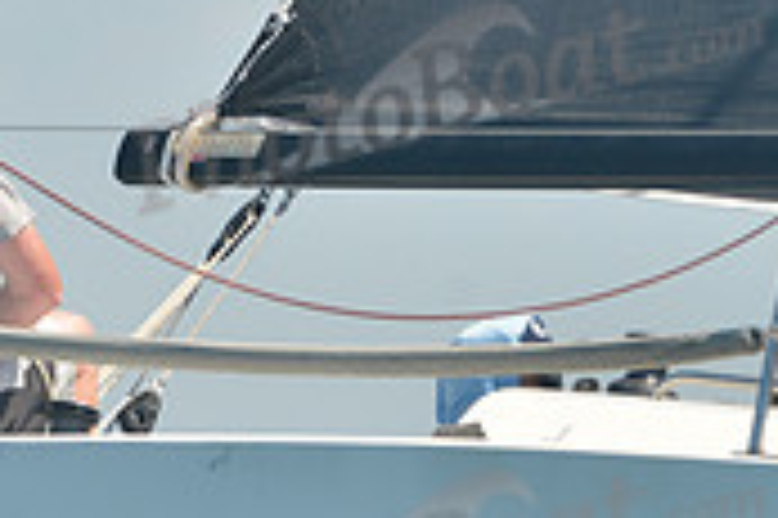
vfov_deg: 1.4
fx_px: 21763
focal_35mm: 1008
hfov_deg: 2.0
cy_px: 394
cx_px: -99
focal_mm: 300
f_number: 6.3
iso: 280
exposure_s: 1/1000
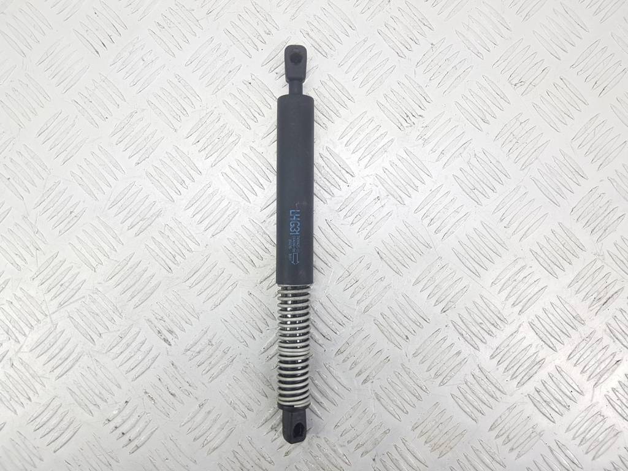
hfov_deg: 67.3
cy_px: 236
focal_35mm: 26
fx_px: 472
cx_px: 314
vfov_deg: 53.1
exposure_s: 1/100
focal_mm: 4.2
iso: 64
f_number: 1.7
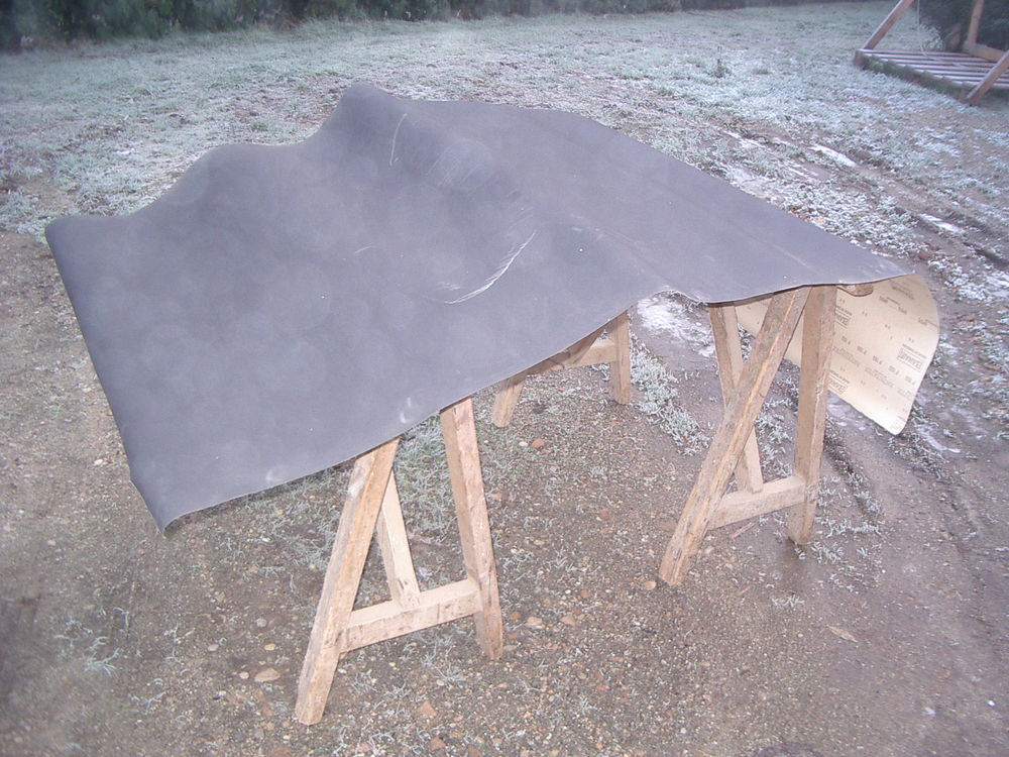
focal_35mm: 38
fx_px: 1108
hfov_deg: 49.0
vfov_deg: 37.7
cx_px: 504
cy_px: 378
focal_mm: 5.8
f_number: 2.6
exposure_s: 1/60
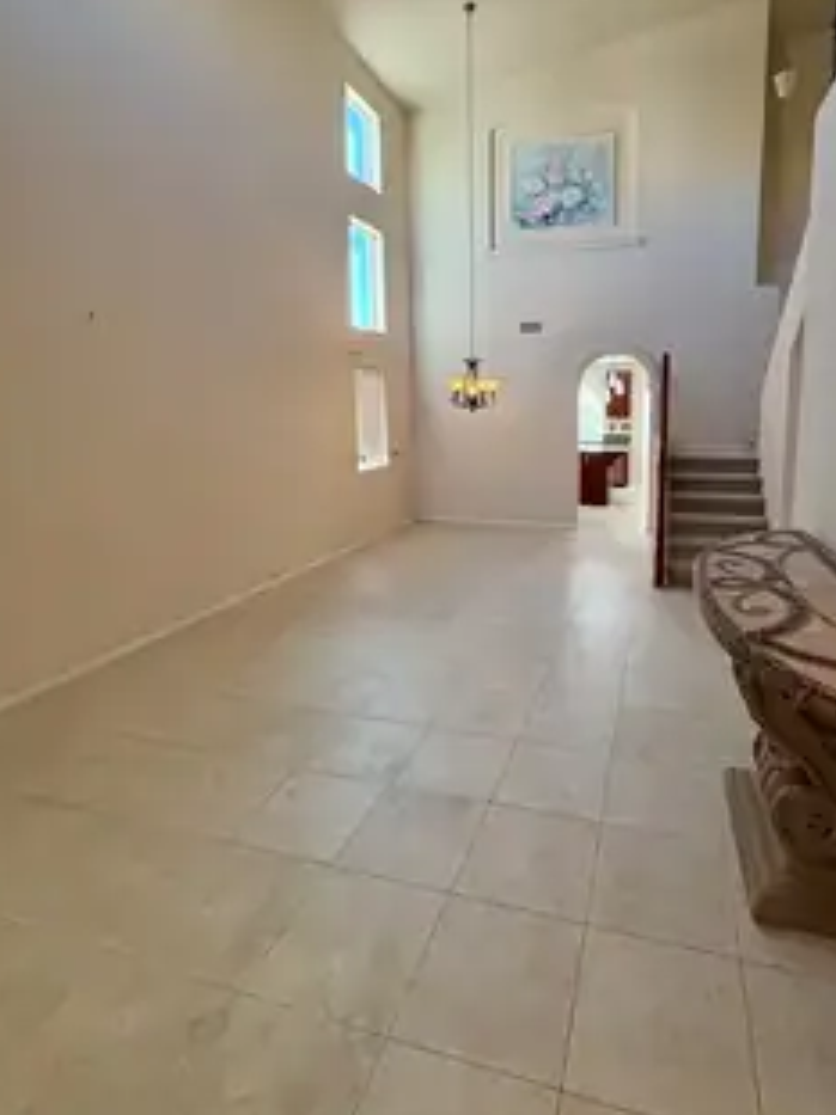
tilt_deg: -6.0
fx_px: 580
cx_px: 513
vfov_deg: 87.1
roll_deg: -0.2
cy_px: 470
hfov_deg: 70.6
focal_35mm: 18
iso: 160
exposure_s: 1/120
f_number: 2.2
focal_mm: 2.22
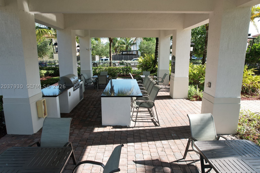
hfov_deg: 76.1
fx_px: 166
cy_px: 86
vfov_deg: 55.1
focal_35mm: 23
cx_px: 129
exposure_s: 1/500
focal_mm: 8.38
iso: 100
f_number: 2.8
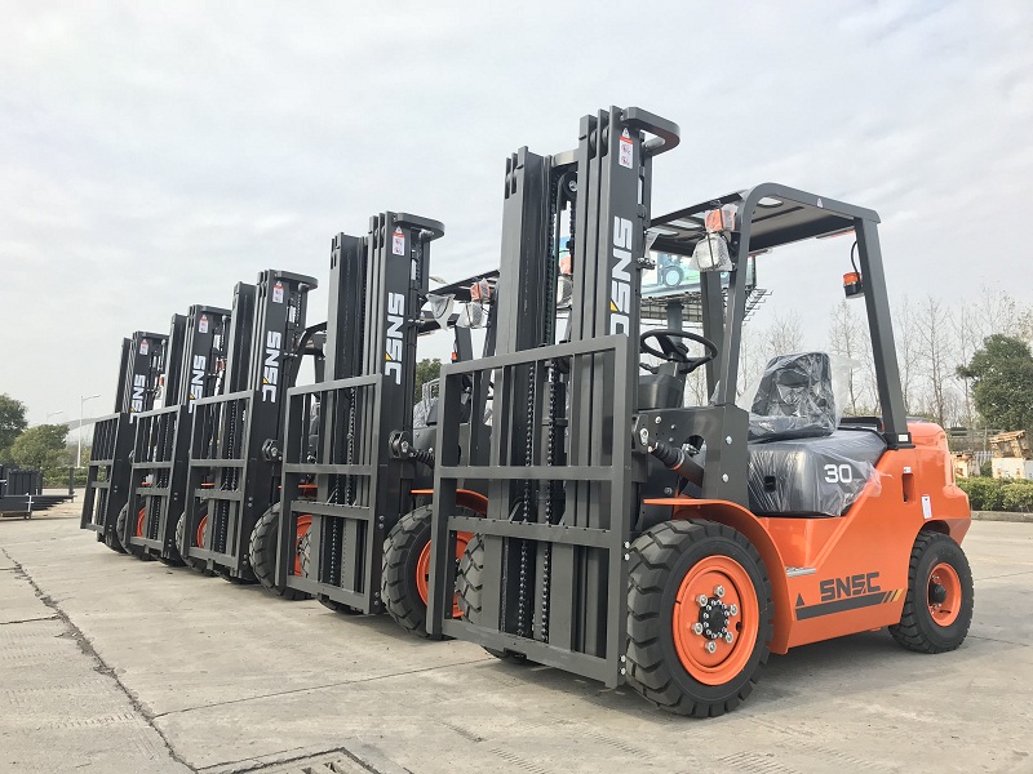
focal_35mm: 28
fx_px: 836
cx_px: 516
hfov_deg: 63.4
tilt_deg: +7.8
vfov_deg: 49.7
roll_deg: -0.6
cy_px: 387
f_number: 1.8
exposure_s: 1/1126
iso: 20
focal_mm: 3.99
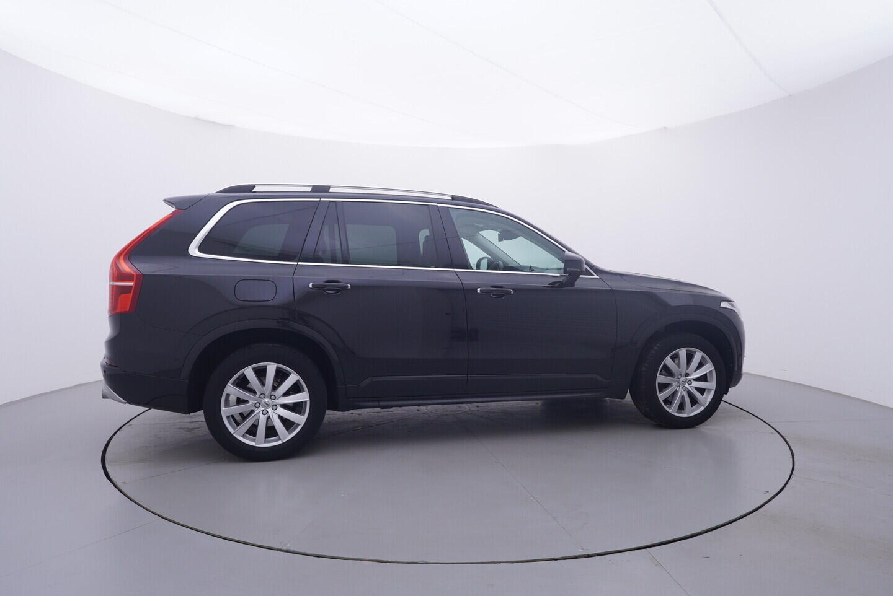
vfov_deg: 56.2
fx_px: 558
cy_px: 298
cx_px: 446
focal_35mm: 22
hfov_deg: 77.3
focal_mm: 15
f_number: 5
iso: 200
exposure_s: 1/80
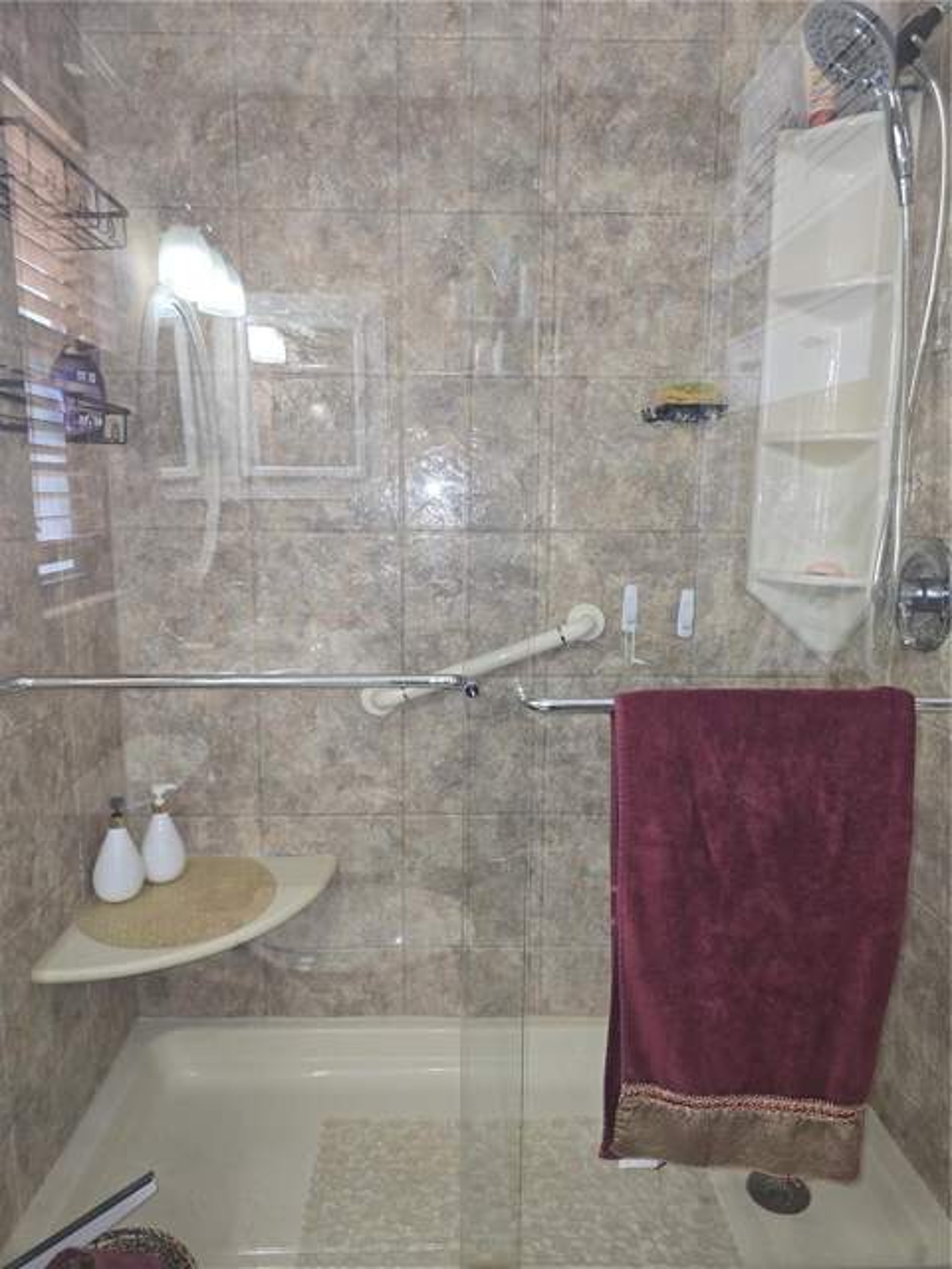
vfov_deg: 73.9
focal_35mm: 23
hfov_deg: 58.9
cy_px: 634
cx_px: 476
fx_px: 843
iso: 100
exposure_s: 1/24
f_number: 1.7
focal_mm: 6.3
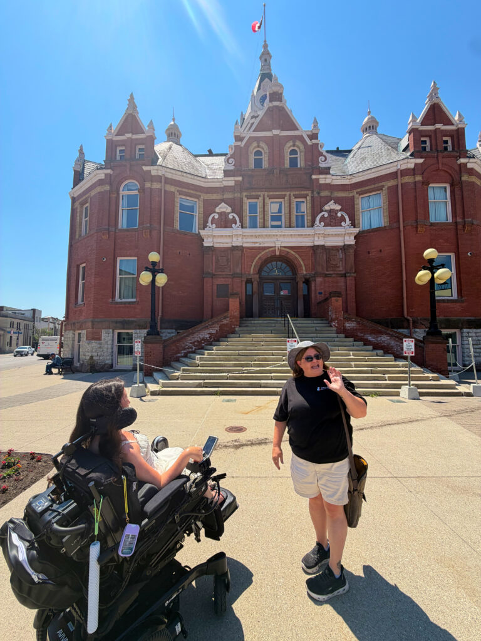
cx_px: 240
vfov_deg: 102.1
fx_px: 259
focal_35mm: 14
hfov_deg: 85.7
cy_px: 320
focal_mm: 2.22
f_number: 2.2
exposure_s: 1/789
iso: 20
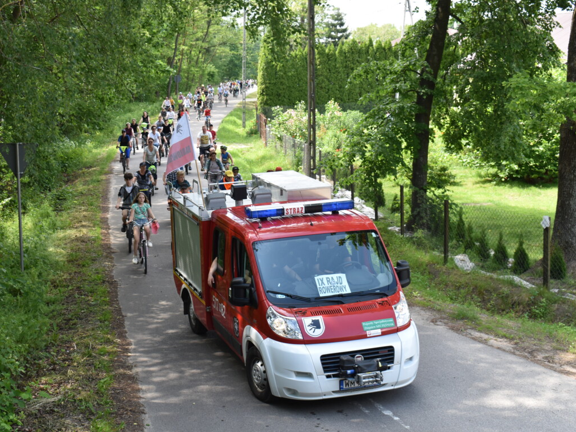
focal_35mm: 60
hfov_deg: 32.4
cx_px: 247
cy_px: 222
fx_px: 991
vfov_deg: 24.6
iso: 400
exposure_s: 1/250
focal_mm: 35
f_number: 8
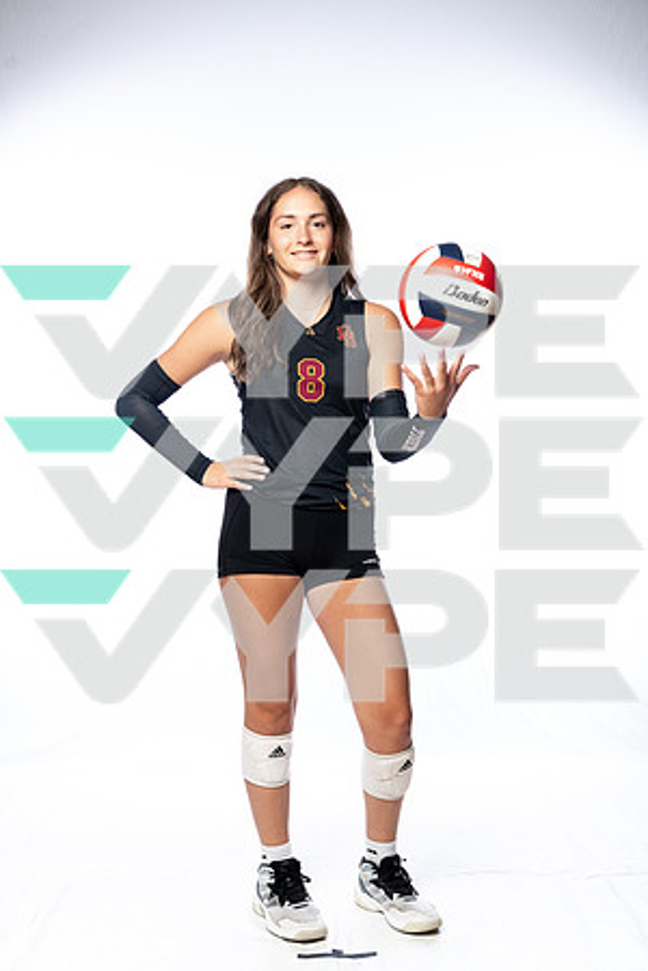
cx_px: 324
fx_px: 1350
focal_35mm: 50
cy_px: 486
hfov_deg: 27.0
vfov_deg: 39.6
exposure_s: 1/250
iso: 640
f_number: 5.6
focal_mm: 50
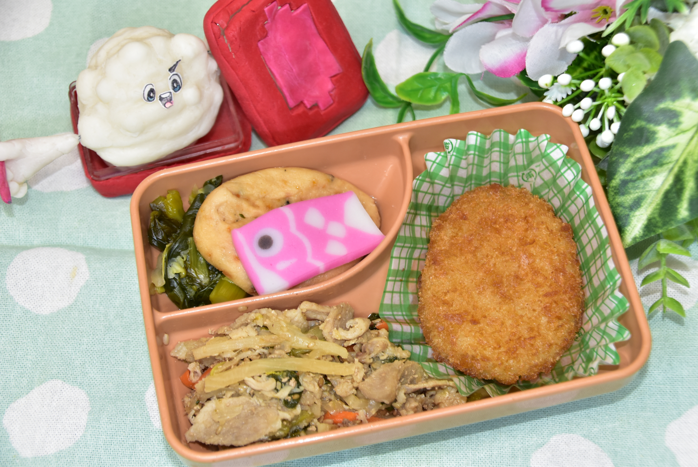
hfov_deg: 29.2
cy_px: 234
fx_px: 1339
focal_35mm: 69
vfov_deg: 19.8
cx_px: 349
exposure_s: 1/80
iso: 400
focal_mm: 46
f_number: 4.8
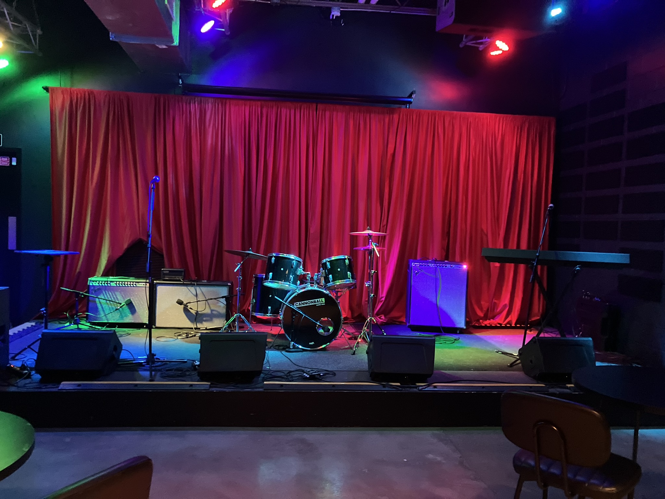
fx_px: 538
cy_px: 250
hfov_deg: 63.4
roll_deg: -1.1
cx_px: 332
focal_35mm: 28
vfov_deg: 49.7
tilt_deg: -3.1
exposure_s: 1/15
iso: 1000
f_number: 1.8
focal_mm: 3.99
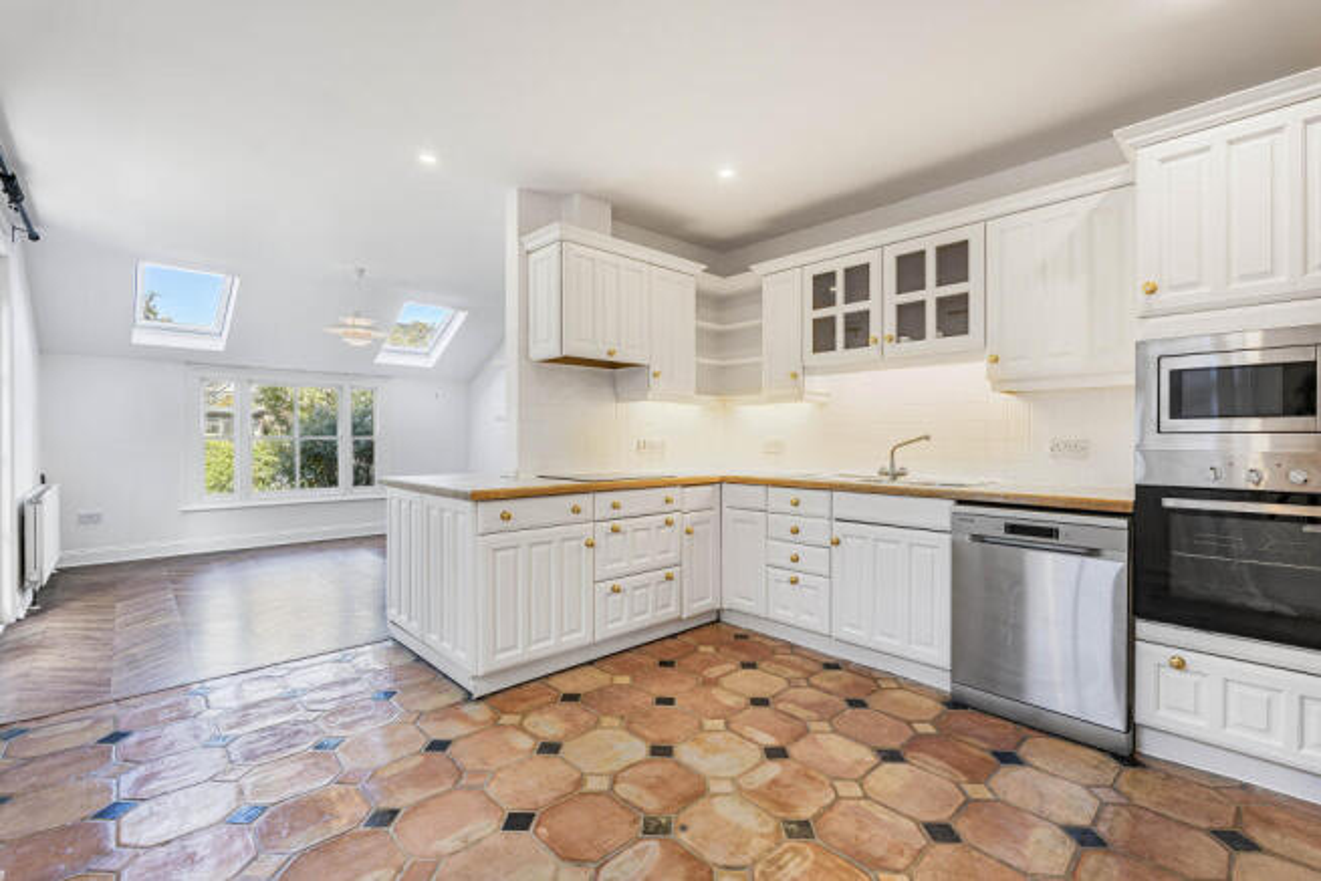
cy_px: 440
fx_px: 606
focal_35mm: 16
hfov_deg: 95.0
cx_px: 660
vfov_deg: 72.1
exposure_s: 1/15
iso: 200
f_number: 7.1
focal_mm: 16.5
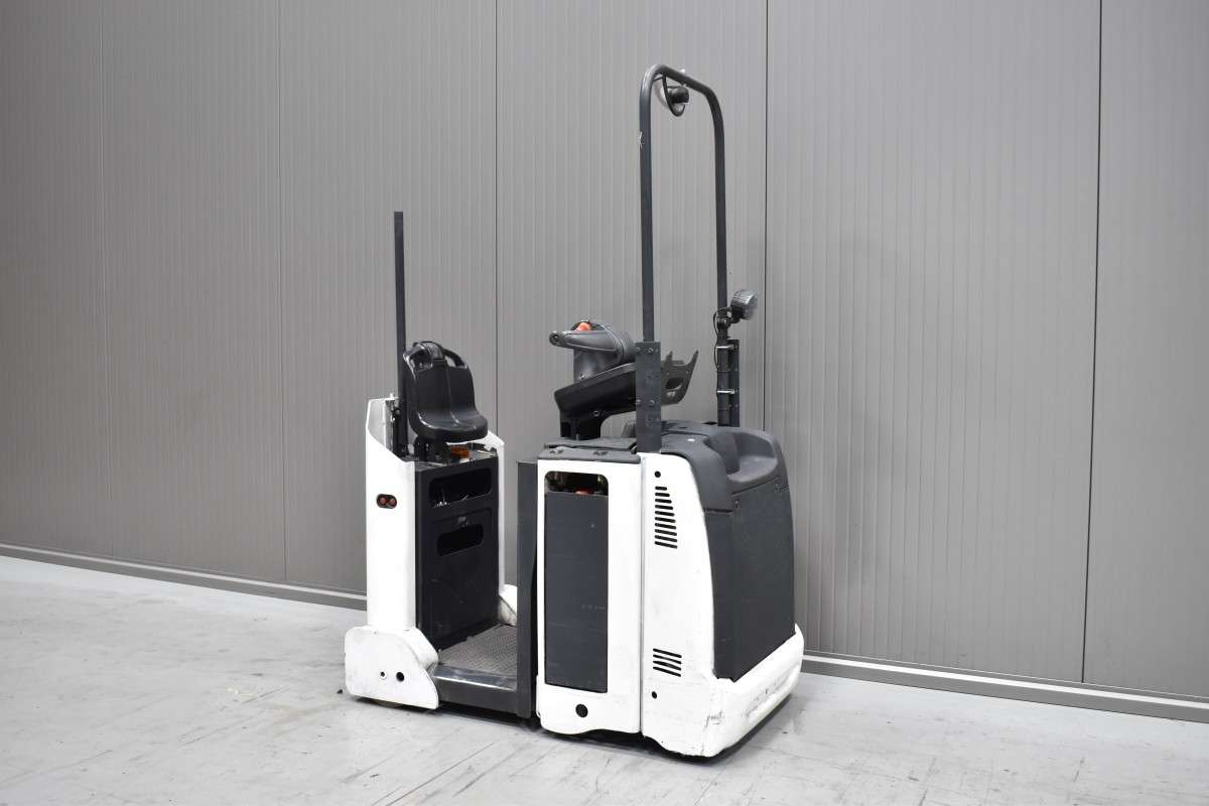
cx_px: 604
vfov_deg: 38.4
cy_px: 403
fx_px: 1159
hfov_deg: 55.1
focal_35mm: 34
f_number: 5
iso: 1250
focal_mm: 23
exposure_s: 1/40
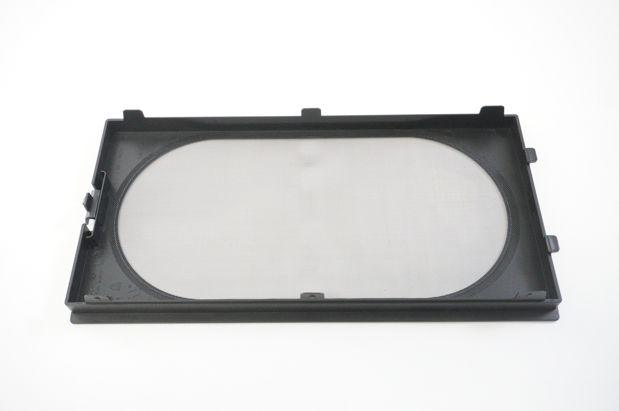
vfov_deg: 38.3
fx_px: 593
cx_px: 310
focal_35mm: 34
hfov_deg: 55.1
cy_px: 206
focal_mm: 23
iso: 8000
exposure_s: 1/200
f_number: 5.6
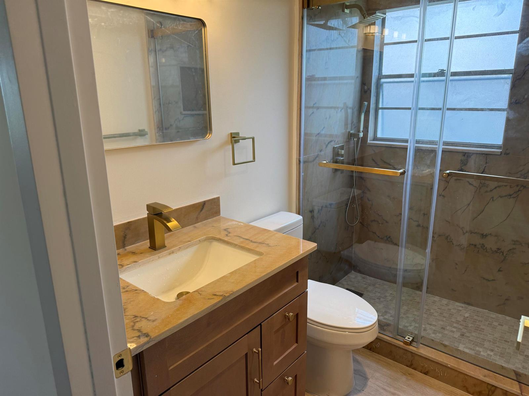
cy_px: 198
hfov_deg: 71.6
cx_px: 264
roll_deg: -0.2
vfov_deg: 56.8
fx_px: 367
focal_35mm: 24
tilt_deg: -14.9
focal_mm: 6.76
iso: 100
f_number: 1.78
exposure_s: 1/209
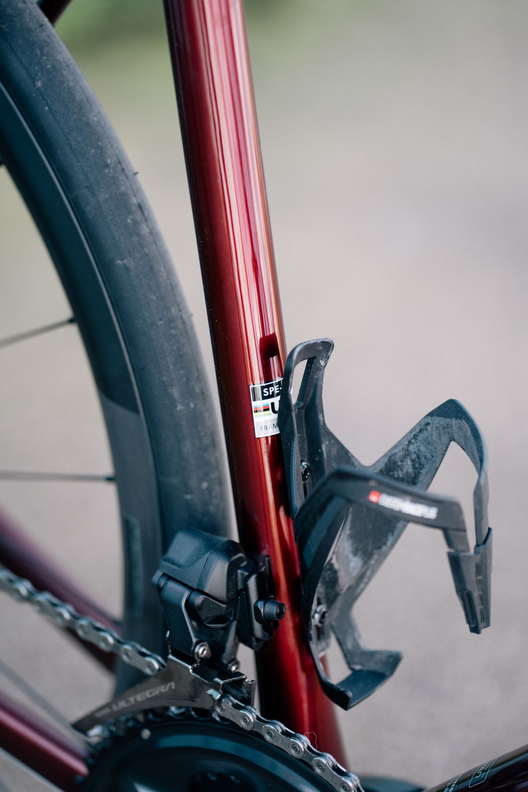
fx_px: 1870
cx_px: 264
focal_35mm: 85
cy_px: 396
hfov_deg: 16.1
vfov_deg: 23.9
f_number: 2.5
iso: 400
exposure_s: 1/1250
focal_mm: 85
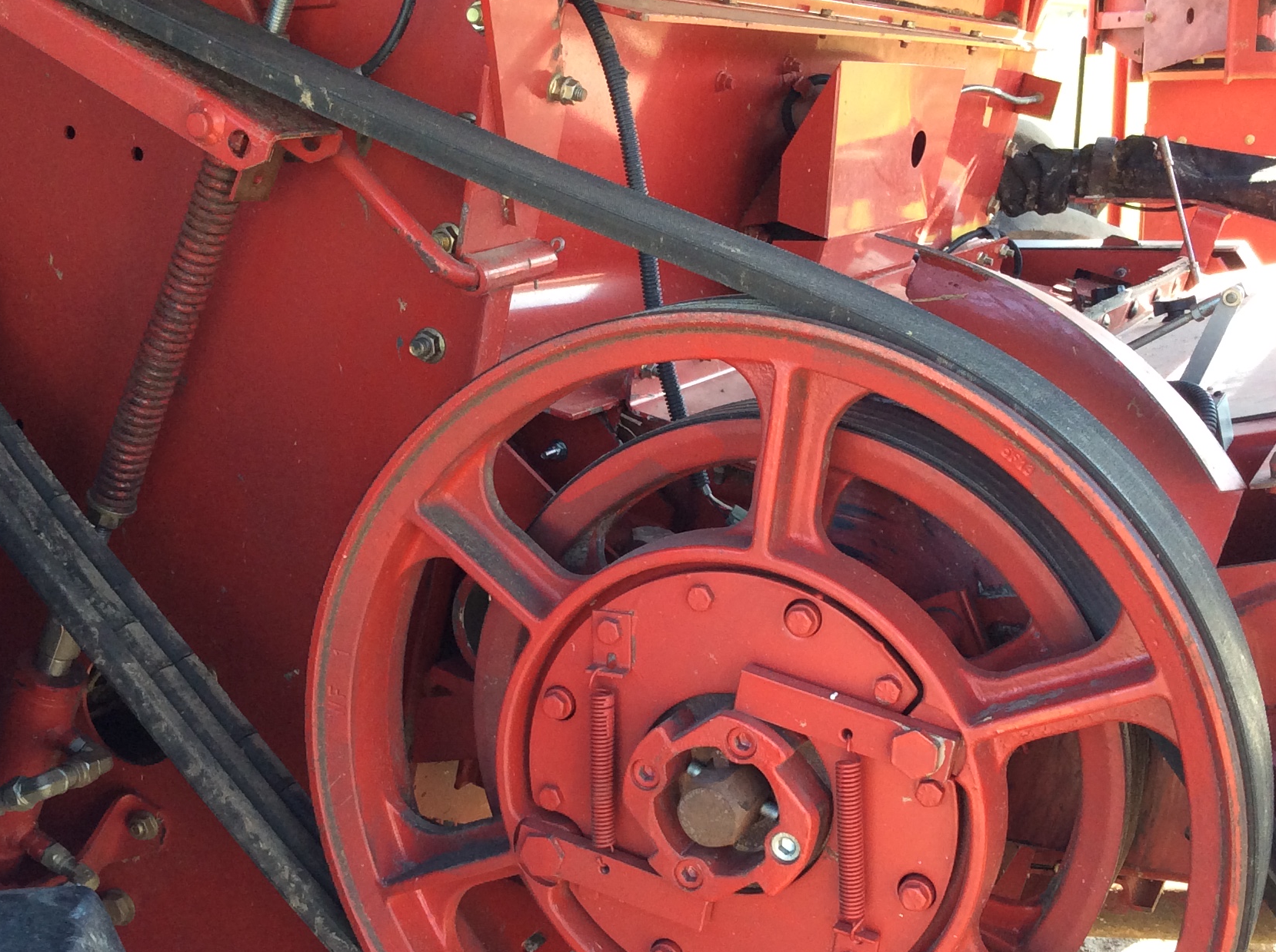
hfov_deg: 38.2
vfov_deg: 28.9
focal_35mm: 50
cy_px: 599
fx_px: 1840
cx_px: 592
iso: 50
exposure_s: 1/120
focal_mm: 3.3
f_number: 2.4
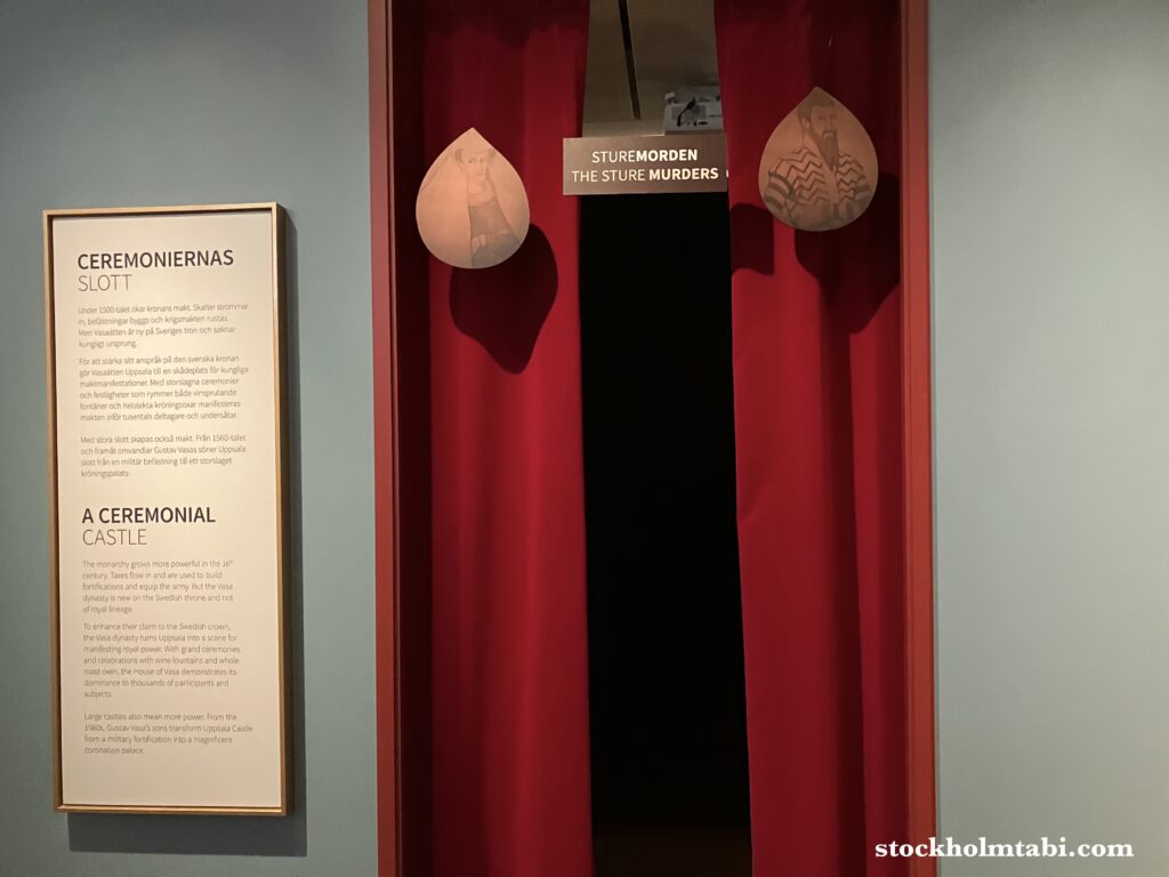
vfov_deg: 49.7
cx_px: 584
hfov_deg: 63.4
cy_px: 438
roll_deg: +0.0
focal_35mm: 28
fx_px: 946
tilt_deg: -1.6
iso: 640
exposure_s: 1/27
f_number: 1.8
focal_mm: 3.99
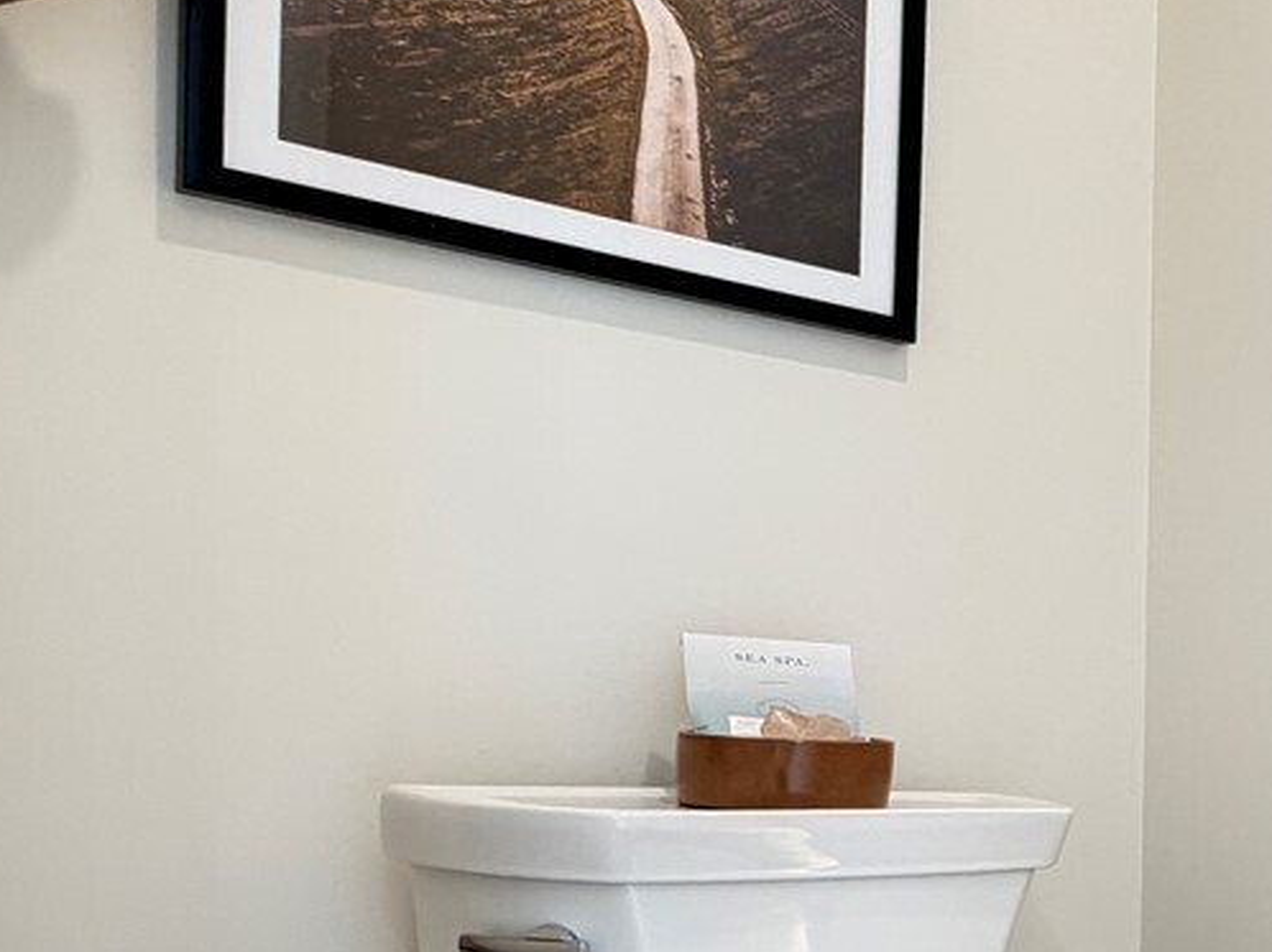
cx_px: 1719
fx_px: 1653
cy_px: 738
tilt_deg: -1.2
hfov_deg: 31.0
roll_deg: -0.9
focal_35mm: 45
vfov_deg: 31.5
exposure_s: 1/60
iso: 250
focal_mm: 2.22
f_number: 2.2
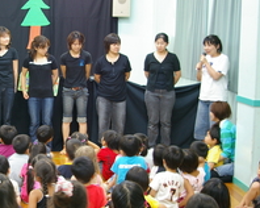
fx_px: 569
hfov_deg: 24.7
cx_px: 11
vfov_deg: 20.7
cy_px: 97
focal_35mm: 74
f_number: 4
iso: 400
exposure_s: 1/6
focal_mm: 26
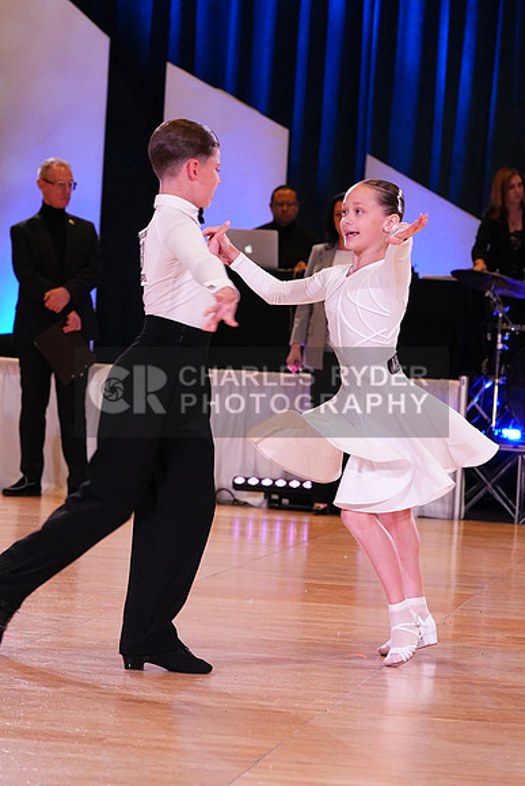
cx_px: 262
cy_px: 393
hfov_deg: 10.3
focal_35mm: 133
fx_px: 2907
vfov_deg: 15.4
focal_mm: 133
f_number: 7.1
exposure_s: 1/320
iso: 5000
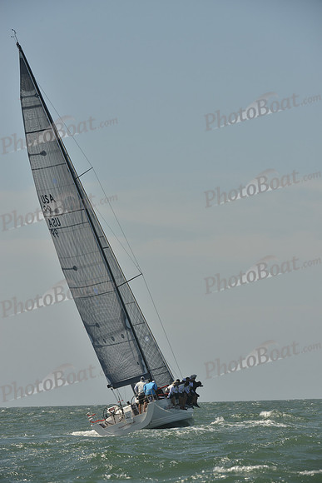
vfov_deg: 10.3
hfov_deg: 6.9
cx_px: 161
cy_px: 242
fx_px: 2682
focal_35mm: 200
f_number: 10
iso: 280
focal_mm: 200
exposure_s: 1/1250
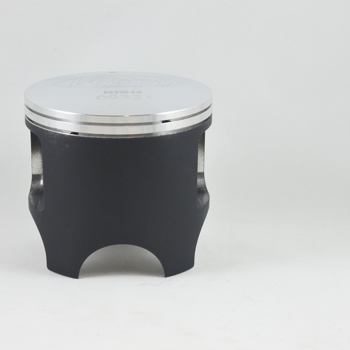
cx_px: 118
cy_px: 176
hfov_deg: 27.6
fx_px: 709
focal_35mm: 62
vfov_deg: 27.7
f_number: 4.5
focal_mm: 18
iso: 560
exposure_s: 1/125
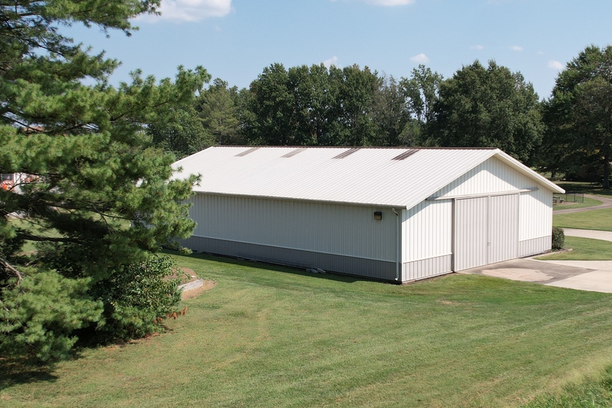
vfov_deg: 30.5
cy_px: 225
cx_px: 378
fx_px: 748
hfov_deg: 44.2
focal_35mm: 44
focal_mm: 8.38
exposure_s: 1/2000
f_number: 2.8
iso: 100
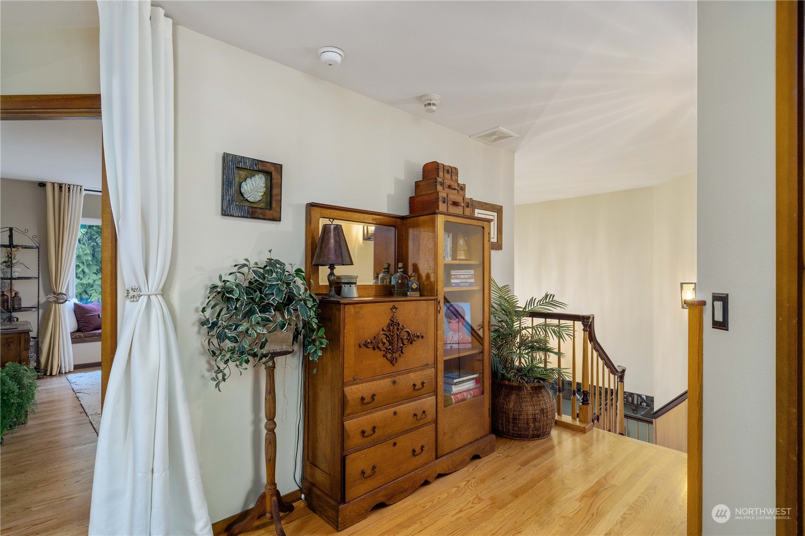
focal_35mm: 17
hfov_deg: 93.3
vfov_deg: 70.4
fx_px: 380
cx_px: 402
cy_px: 268
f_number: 7.1
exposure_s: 1/6
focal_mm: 17
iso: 1000
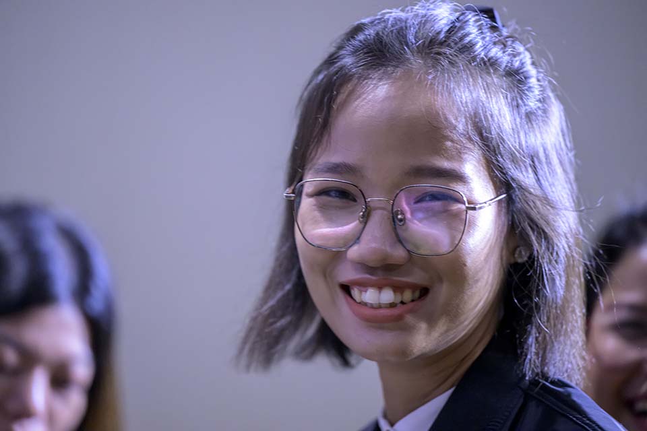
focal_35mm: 200
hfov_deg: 10.3
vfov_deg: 6.9
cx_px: 324
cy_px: 216
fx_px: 3594
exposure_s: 1/250
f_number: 2.8
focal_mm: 200
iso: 4500
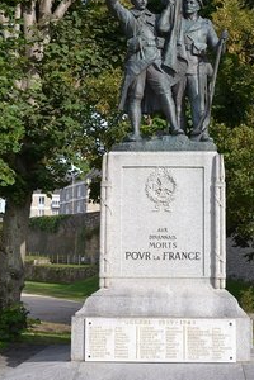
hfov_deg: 21.2
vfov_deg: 31.3
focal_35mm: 64
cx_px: 163
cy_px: 156
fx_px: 677
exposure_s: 1/320
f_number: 9
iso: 200
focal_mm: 32
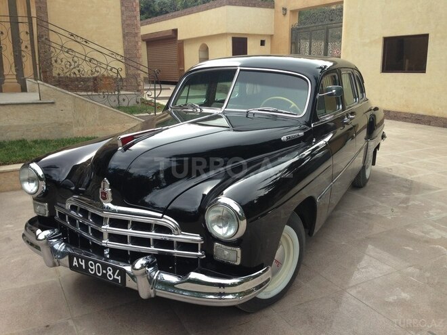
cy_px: 168
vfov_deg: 42.9
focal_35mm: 33
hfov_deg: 55.4
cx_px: 224
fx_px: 426
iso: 50
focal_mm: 4.13
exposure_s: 1/288
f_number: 2.4
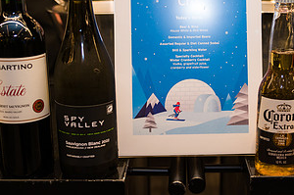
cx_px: 202
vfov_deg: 22.5
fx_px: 489
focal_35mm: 60
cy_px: 81
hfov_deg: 33.1
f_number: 3.2
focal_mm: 31
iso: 400
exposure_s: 1/200
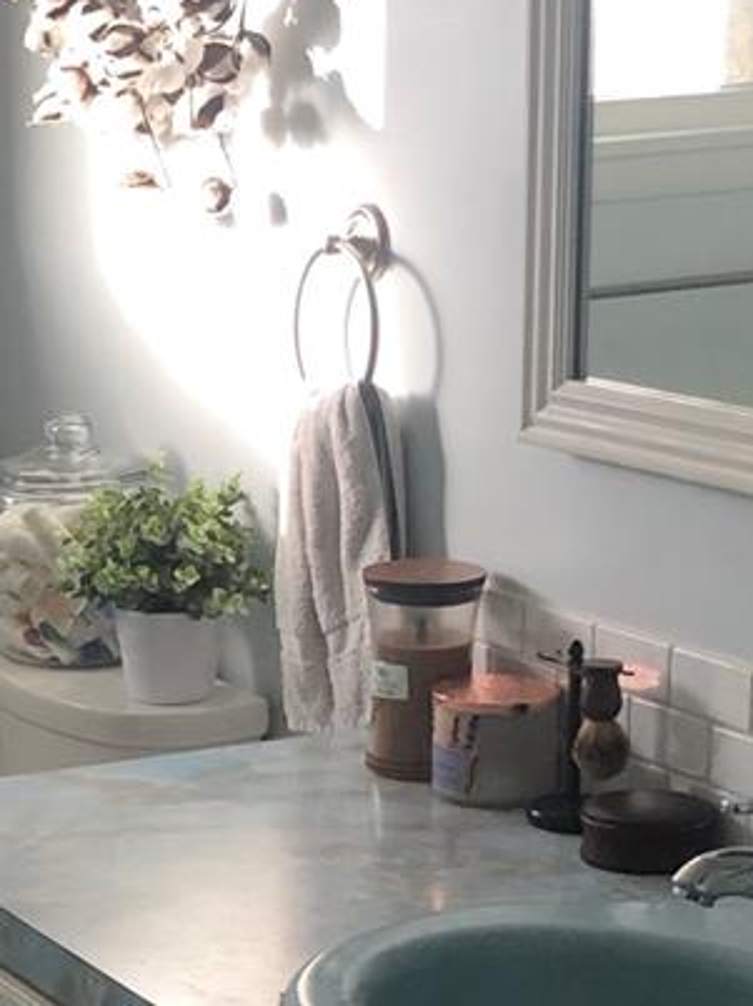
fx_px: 3107
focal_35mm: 107
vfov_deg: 18.3
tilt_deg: -13.4
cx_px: -120
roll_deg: +0.6
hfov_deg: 13.5
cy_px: 728
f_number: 1.8
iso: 40
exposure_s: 1/30
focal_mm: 3.99
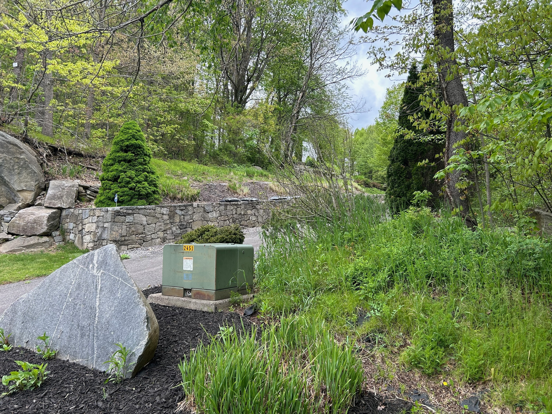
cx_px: 276
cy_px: 207
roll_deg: -1.4
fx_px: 415
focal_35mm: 26
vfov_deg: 53.1
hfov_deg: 67.3
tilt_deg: +3.9
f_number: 1.5
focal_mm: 5.7
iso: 40
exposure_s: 1/288
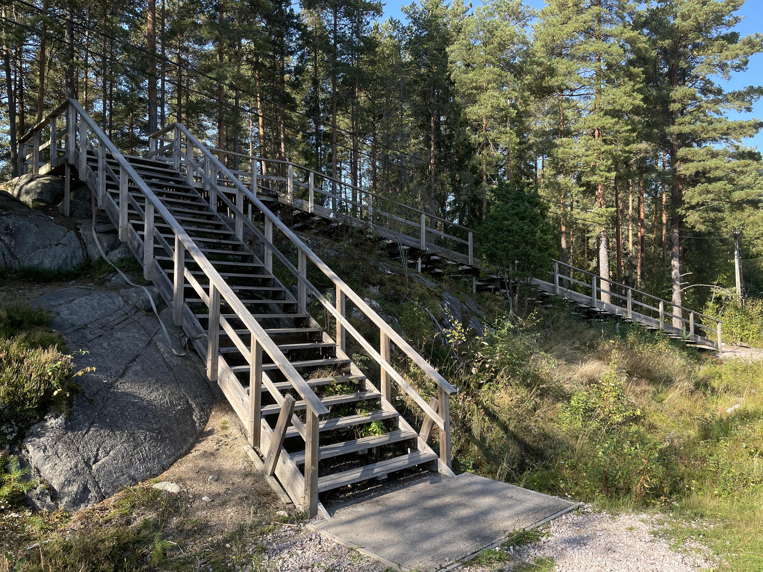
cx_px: 382
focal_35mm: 26
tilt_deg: +2.3
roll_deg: +0.7
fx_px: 573
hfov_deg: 67.3
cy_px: 286
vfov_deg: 53.1
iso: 50
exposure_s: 1/1553
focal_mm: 4.2
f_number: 1.6
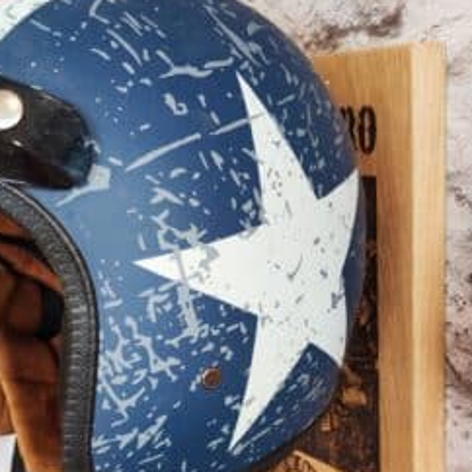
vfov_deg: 24.2
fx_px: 1080
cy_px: 384
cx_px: 244
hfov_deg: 24.7
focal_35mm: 70
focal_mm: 5.59
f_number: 1.88
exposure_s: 1/50
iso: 276
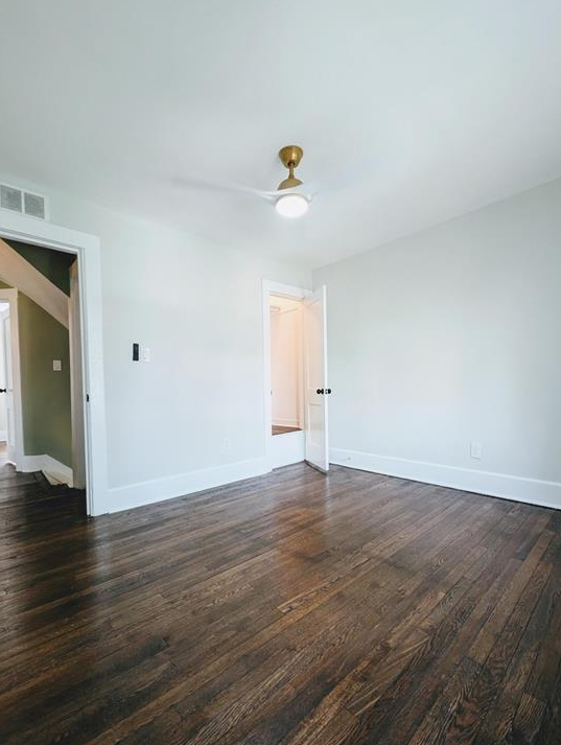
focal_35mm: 14
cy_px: 397
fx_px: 302
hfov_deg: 85.8
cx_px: 280
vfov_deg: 101.8
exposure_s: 1/120
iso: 286
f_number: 2.2
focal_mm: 1.95
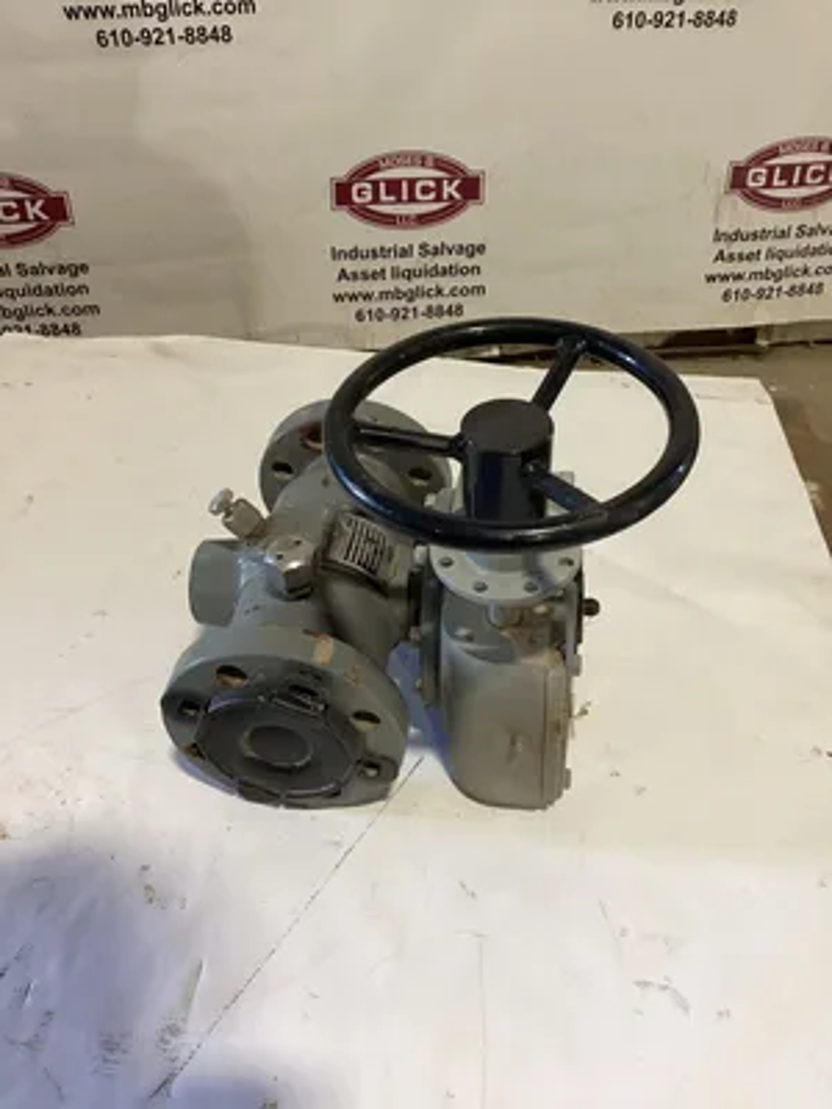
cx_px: 416
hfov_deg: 45.4
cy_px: 554
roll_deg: +2.3
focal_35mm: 31
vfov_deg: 58.4
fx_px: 993
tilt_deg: -37.7
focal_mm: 3.3
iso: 250
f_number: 2.4
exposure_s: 1/60
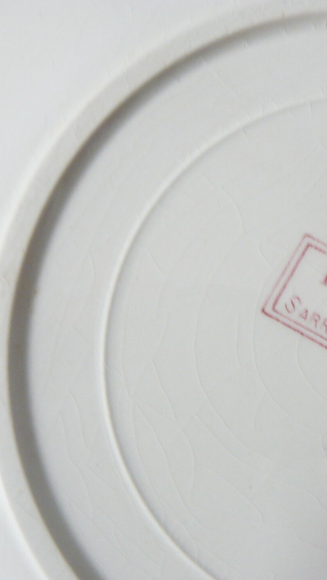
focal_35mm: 53
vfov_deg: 39.2
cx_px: 310
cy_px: 292
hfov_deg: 22.0
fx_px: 817
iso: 200
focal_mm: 6
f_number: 2.8
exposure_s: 1/10
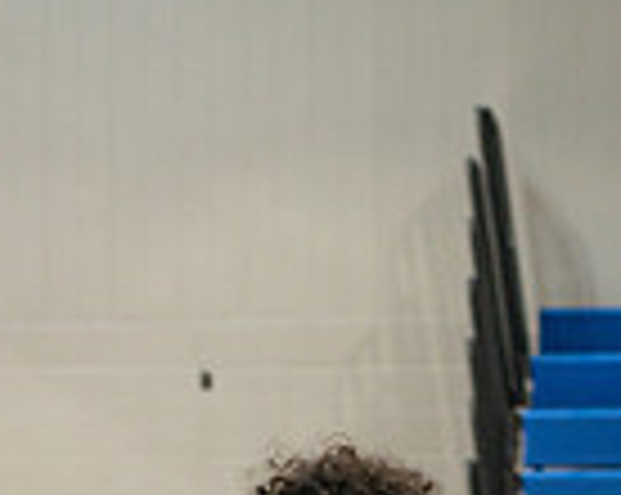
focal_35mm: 337
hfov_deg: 5.7
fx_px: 6185
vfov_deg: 4.5
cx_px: 284
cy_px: 972
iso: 2800
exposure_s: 1/500
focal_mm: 110
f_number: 4
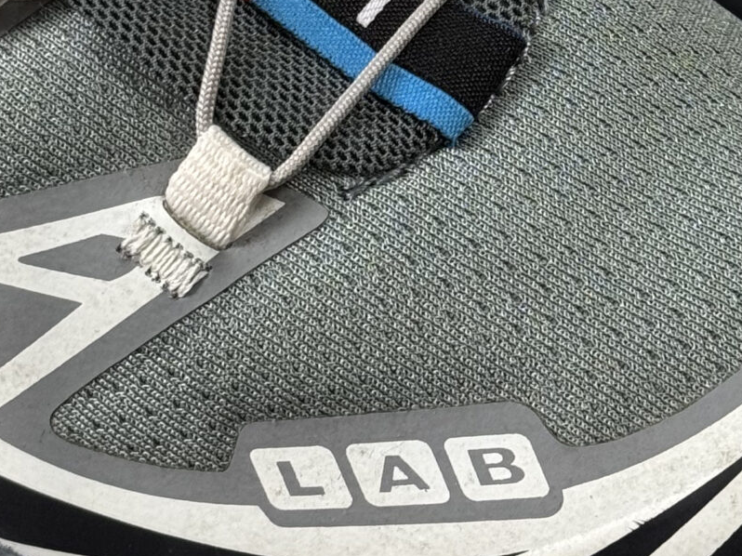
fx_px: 3300
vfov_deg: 9.5
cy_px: -175
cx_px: 450
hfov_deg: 12.8
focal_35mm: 154
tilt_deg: -45.2
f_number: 1.78
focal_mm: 6.76
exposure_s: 1/60
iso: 125
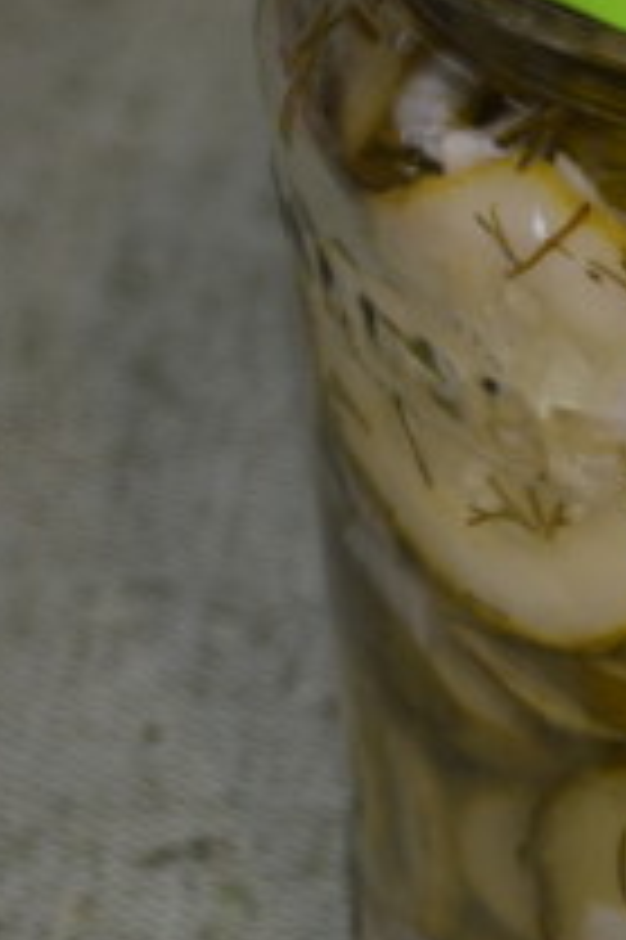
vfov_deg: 8.9
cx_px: 1545
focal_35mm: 231
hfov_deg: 5.7
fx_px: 6035
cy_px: 389
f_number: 5
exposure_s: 1/60
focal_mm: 46
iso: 640
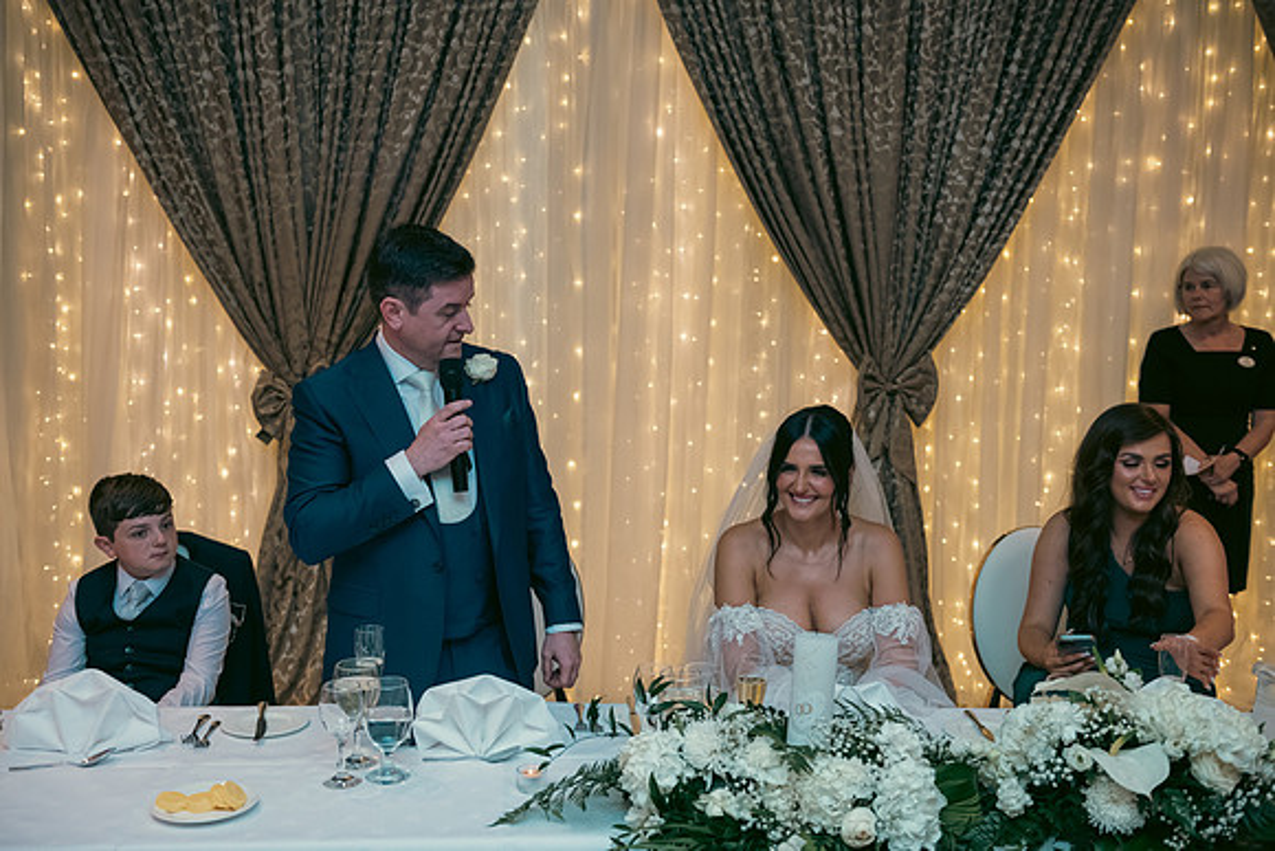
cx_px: 638
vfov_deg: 31.9
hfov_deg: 46.4
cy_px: 426
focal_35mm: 42
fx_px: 1488
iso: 800
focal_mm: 42
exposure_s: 1/160
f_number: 3.5
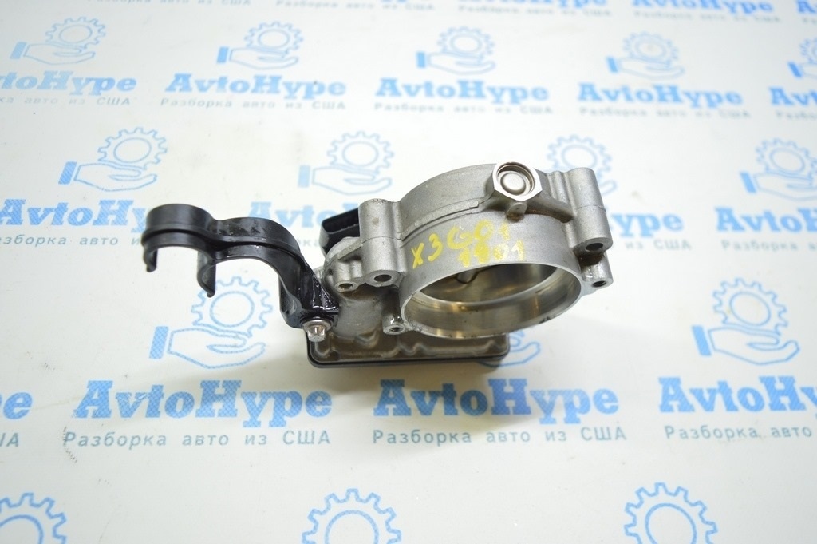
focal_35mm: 30
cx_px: 408
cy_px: 272
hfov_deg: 62.0
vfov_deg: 43.5
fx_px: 680
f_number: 3.8
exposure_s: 1/40
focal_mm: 20
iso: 400
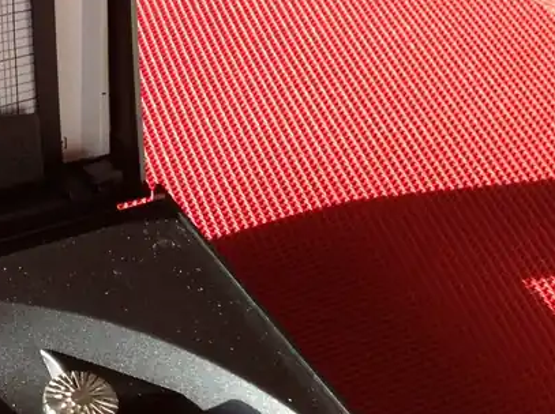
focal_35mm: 86
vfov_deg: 17.1
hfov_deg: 21.5
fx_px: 1377
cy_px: 219
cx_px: -75
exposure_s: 1/191
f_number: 2.4
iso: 50
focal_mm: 4.28
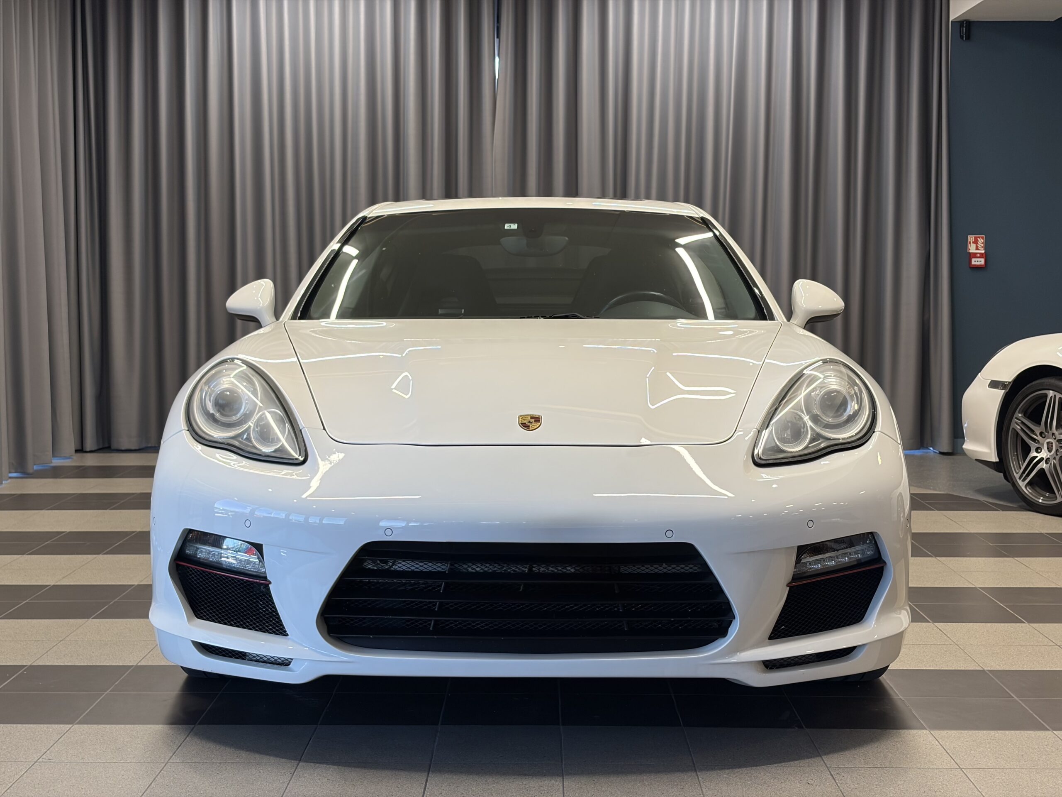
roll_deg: +0.4
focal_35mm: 52
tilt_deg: -4.6
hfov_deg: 36.8
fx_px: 1595
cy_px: 398
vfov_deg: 28.0
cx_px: 531
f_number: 1.6
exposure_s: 1/100
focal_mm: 5.96
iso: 40
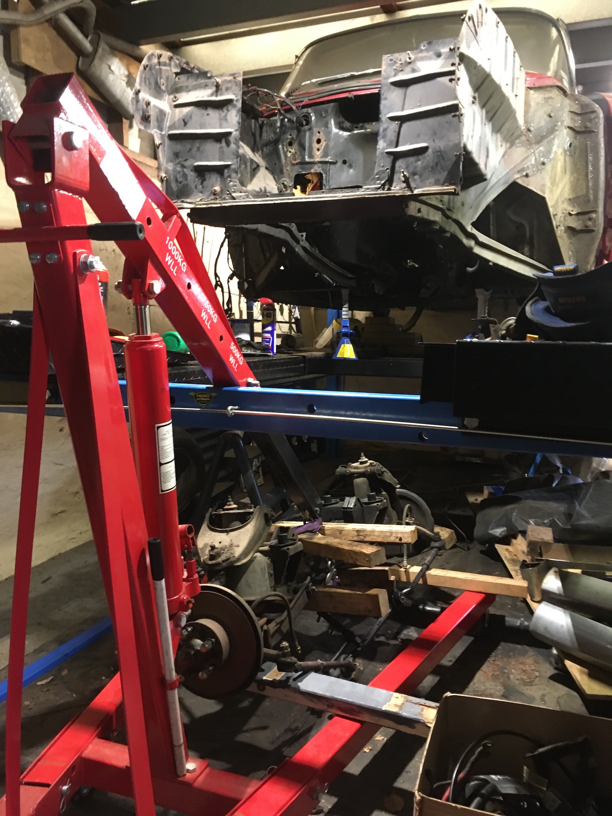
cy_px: 408
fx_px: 684
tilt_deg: -9.4
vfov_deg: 61.7
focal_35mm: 29
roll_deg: -0.5
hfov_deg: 48.2
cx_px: 306
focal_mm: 4.15
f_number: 2.2
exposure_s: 1/20
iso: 200
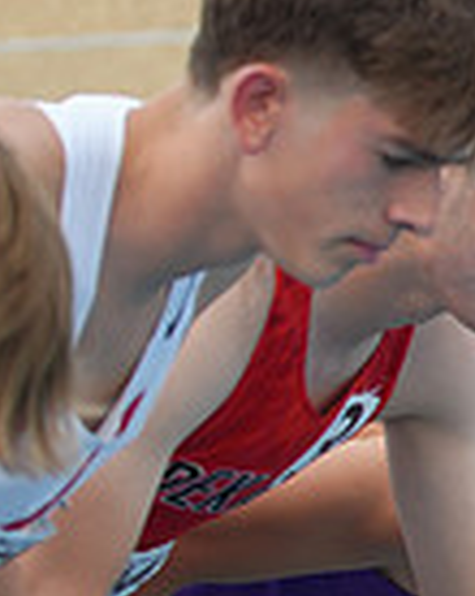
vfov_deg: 4.9
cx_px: 1192
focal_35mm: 395
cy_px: 438
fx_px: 6957
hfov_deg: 3.8
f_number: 5.6
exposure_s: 1/1000
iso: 400
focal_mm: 100
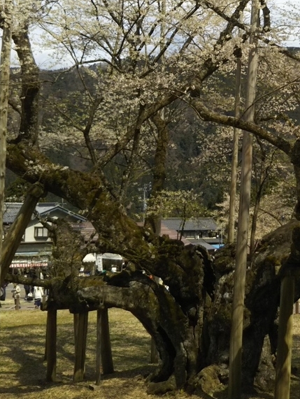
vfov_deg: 30.1
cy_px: 91
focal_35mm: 63
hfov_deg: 22.5
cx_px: 295
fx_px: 727
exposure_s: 1/1299
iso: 25
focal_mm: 4
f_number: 2.2
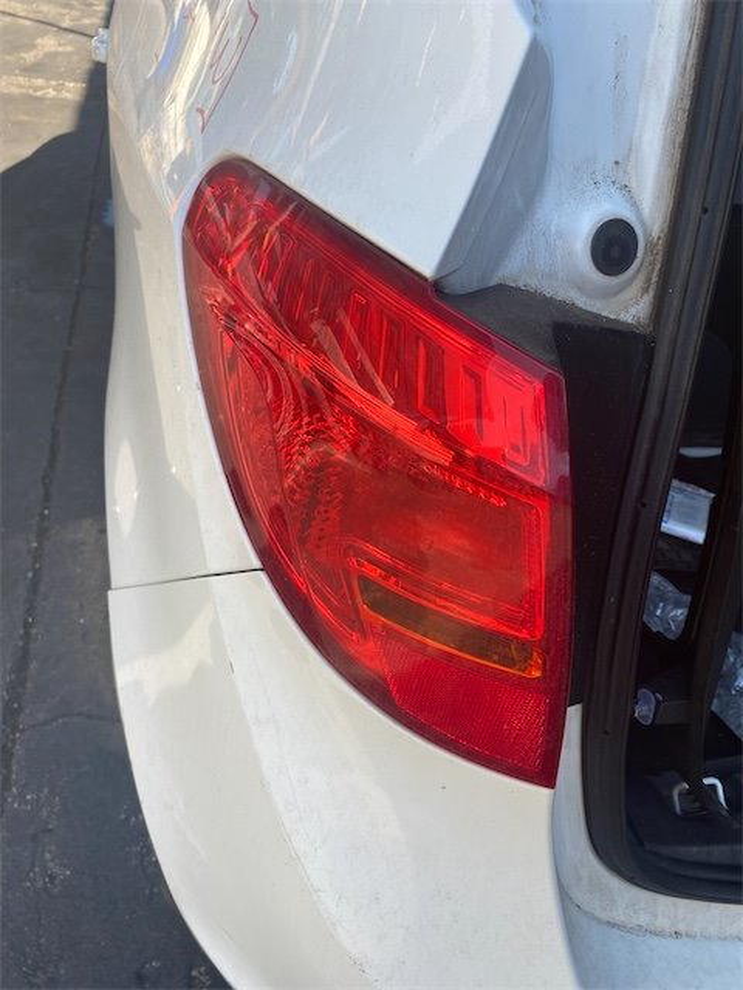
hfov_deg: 53.1
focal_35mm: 26
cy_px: 495
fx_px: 744
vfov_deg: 67.3
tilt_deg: -37.4
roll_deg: -8.6
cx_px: 372
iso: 32
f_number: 1.8
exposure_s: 1/351
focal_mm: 4.25
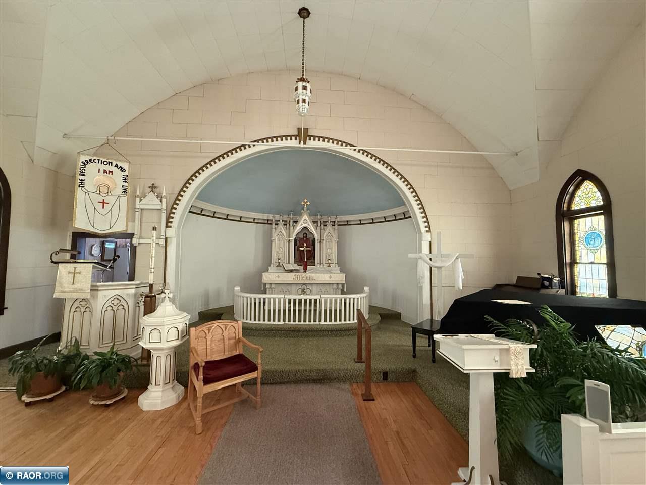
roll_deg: -1.1
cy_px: 242
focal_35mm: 14
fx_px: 261
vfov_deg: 85.7
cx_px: 323
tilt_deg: +3.5
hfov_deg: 102.1
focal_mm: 2.22
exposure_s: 1/60
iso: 500
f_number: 2.2
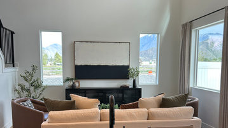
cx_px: 114
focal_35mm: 38
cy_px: 87
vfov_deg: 30.9
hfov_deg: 52.8
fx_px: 230
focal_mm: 5.7
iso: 40
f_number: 1.5
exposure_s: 1/185
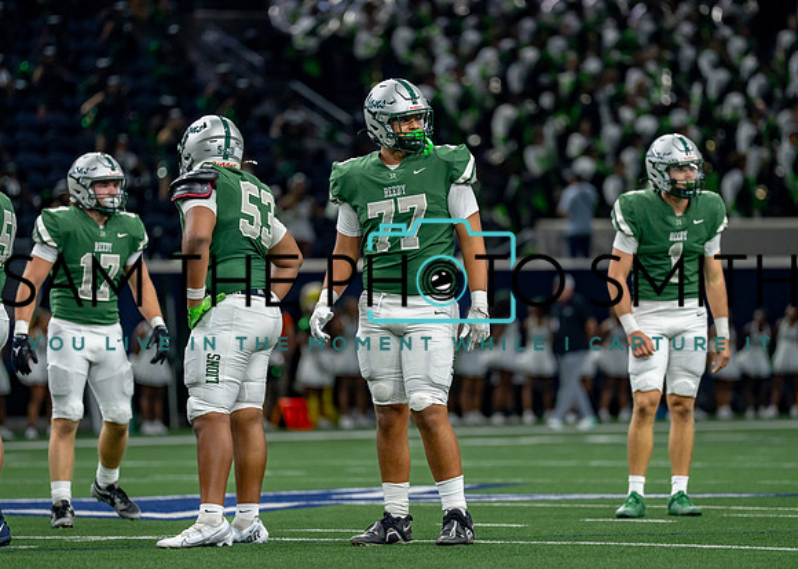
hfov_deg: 7.5
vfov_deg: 5.4
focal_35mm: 269
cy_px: 293
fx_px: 6094
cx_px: 413
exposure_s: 1/1000
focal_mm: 200
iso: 1250
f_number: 2.8
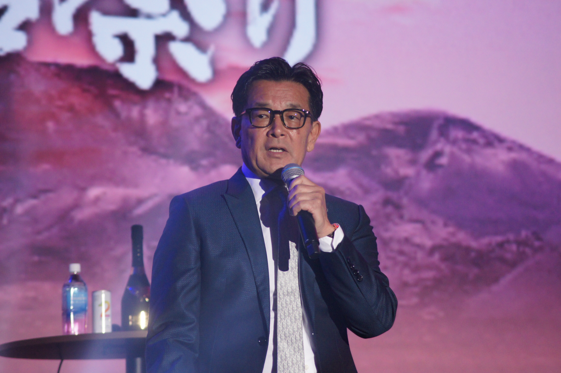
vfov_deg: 5.7
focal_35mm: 240
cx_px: 280
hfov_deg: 8.6
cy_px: 186
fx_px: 3738
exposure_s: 1/320
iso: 1250
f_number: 5
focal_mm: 160
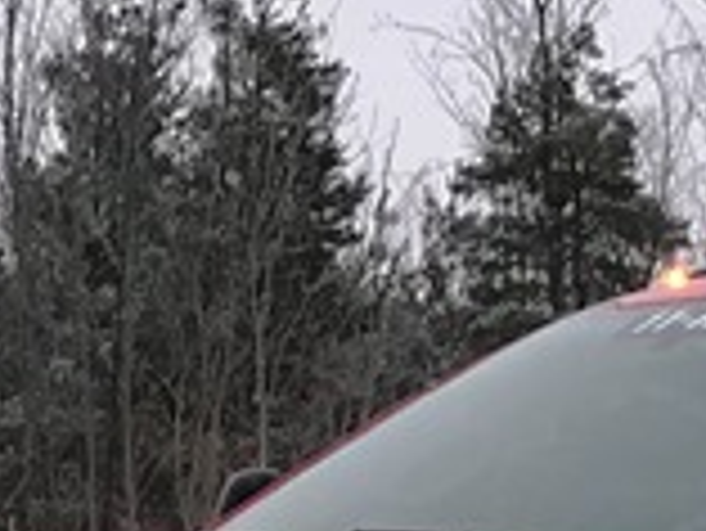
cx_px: 1160
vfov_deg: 7.9
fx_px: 3735
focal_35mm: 183
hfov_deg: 10.3
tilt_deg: -2.6
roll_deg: -0.9
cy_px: 945
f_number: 1.8
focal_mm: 3.99
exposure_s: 1/30
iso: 32
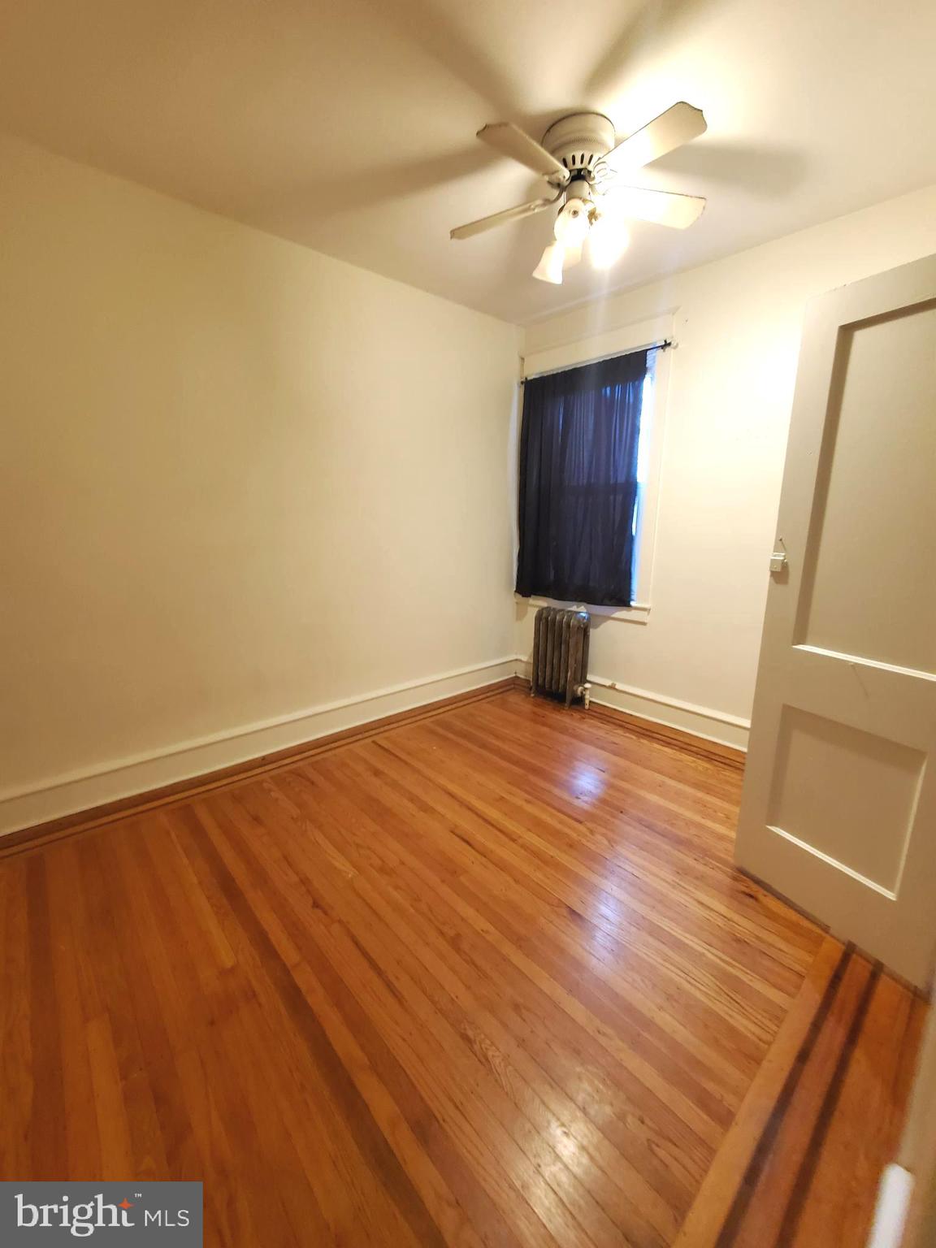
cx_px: 468
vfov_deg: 106.2
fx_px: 469
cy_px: 624
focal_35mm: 13
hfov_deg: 89.9
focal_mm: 1.8
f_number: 2.2
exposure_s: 1/39
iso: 500
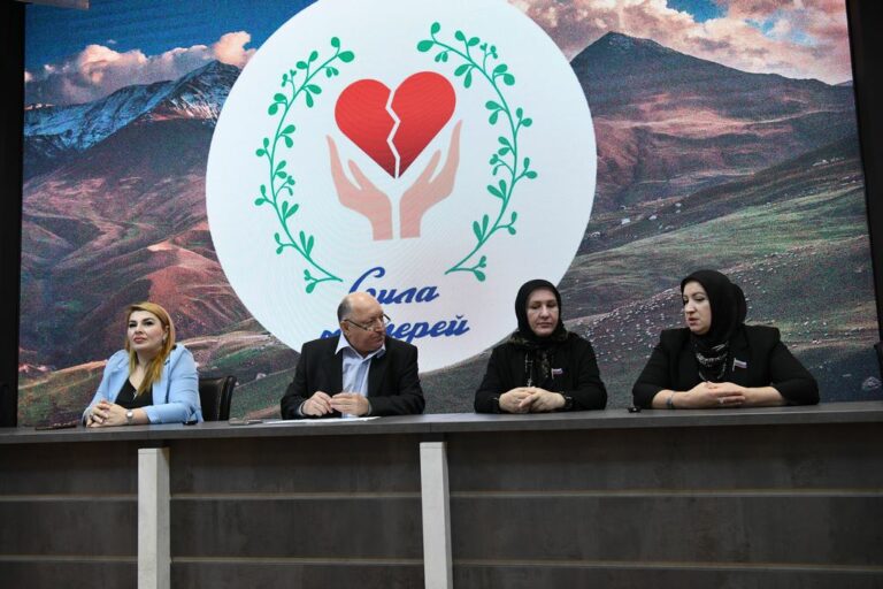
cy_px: 294
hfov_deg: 58.7
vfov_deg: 41.1
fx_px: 785
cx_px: 442
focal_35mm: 32
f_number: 4.5
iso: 1600
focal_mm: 32
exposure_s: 1/100
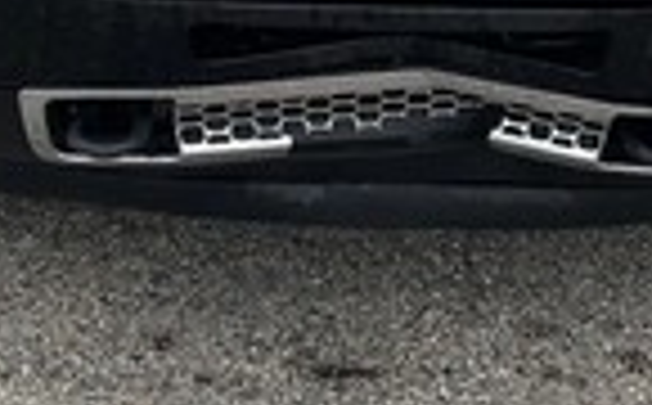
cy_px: -266
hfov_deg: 24.3
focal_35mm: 85
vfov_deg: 14.0
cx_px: 405
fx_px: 1507
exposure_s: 1/1377
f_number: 1.8
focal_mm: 3
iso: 25
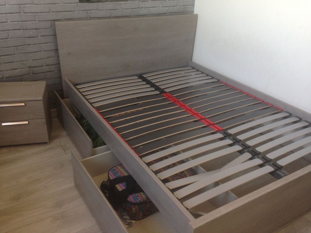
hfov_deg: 55.4
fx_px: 296
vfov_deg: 42.9
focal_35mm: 33
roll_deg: -2.4
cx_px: 156
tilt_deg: -27.2
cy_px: 116
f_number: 2.4
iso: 100
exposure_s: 1/20
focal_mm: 4.12
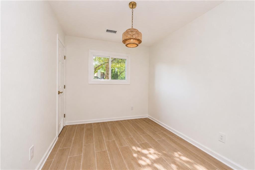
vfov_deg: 77.3
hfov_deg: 100.4
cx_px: 128
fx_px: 106
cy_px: 85
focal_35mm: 15
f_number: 10
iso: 1000
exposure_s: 1/80
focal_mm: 10
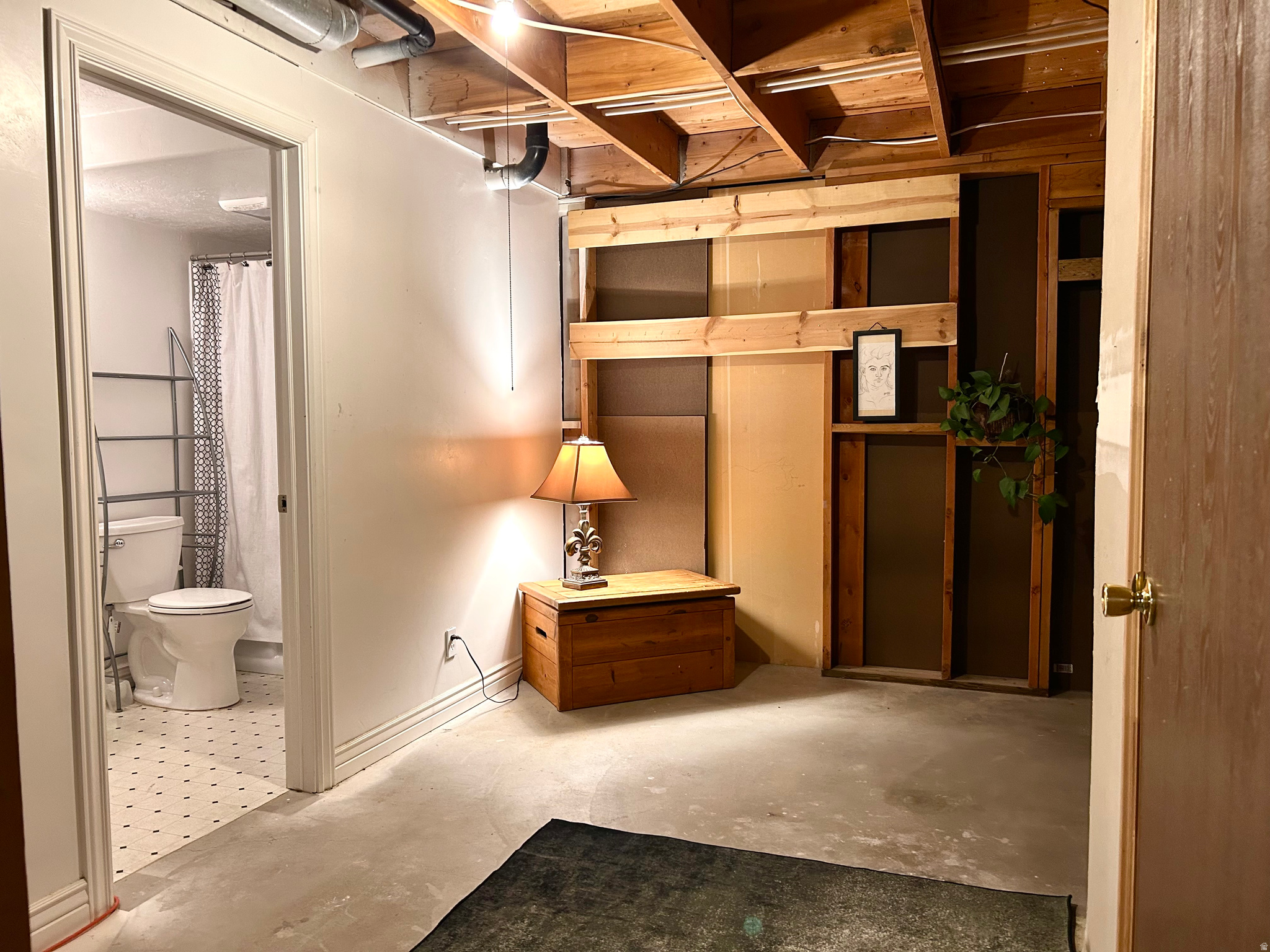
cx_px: 635
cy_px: 476
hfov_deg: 67.3
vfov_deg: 53.1
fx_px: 954
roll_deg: +1.0
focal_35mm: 26
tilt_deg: -3.3
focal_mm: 5.7
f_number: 1.5
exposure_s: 1/60
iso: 250
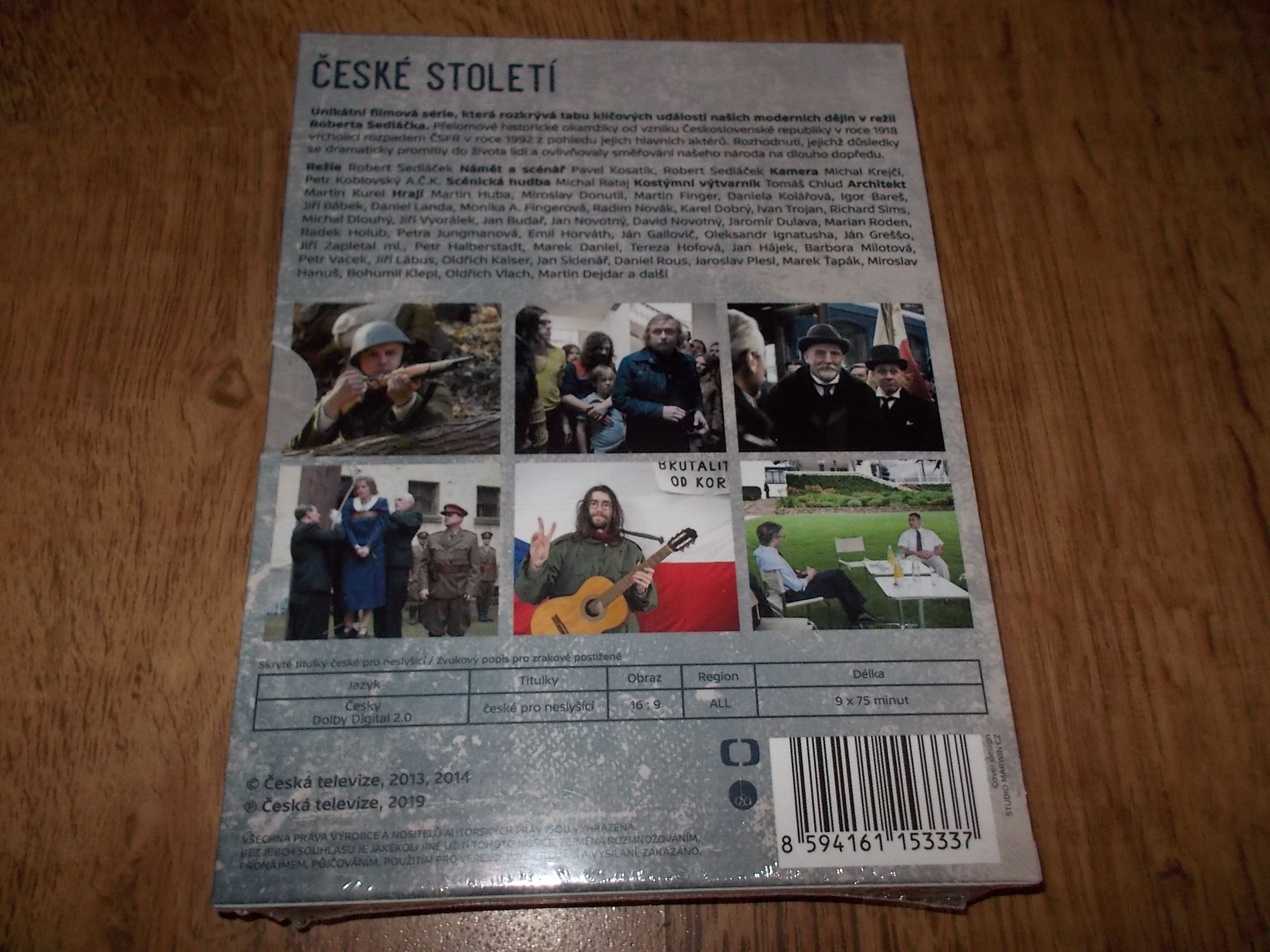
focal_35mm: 29
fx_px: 1064
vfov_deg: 48.2
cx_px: 635
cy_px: 476
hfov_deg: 61.7
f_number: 3.3
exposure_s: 1/30
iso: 200
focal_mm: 4.1
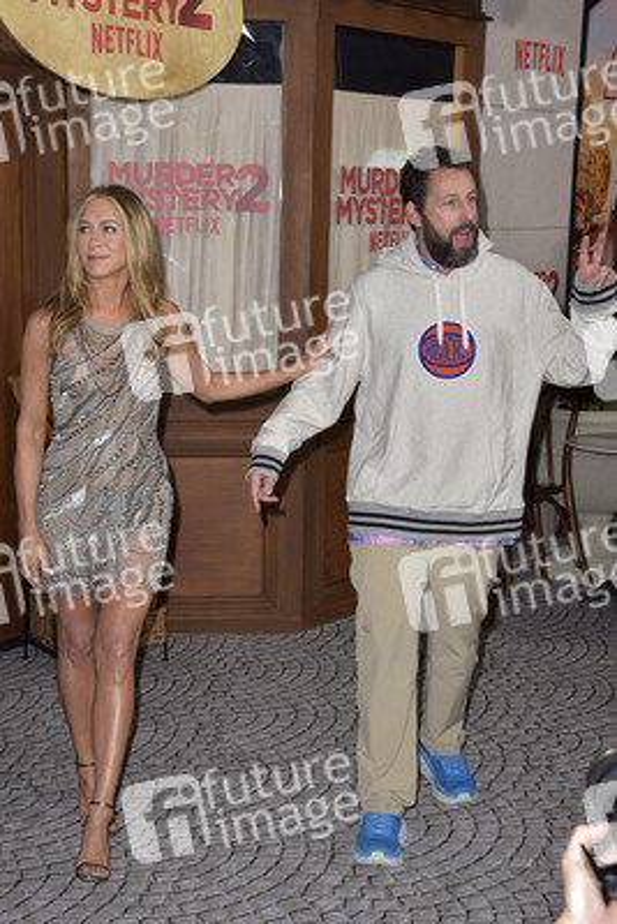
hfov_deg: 28.1
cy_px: 462
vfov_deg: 41.1
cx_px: 308
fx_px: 1233
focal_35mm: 48
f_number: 6.3
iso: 640
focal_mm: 48
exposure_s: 1/250
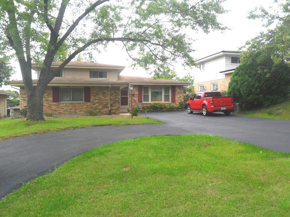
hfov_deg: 56.8
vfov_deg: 44.2
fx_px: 268
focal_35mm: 32
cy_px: 108
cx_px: 145
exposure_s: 1/180
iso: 100
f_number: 3.7
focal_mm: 5.7
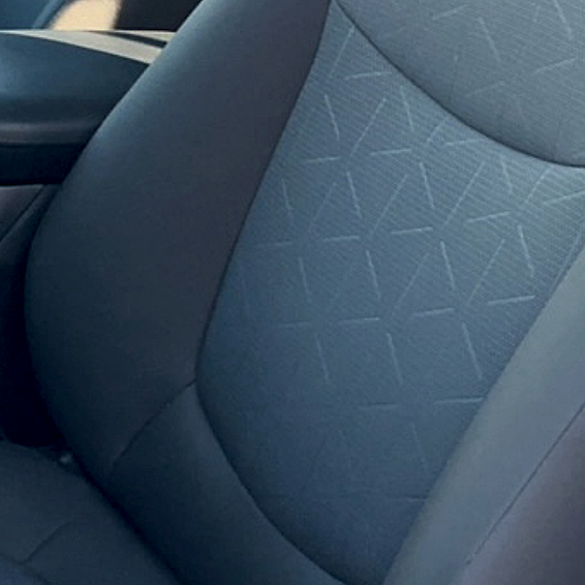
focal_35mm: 75
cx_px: 198
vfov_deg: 23.0
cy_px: 195
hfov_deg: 23.0
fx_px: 1434
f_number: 1.8
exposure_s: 1/60
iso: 40
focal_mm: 3
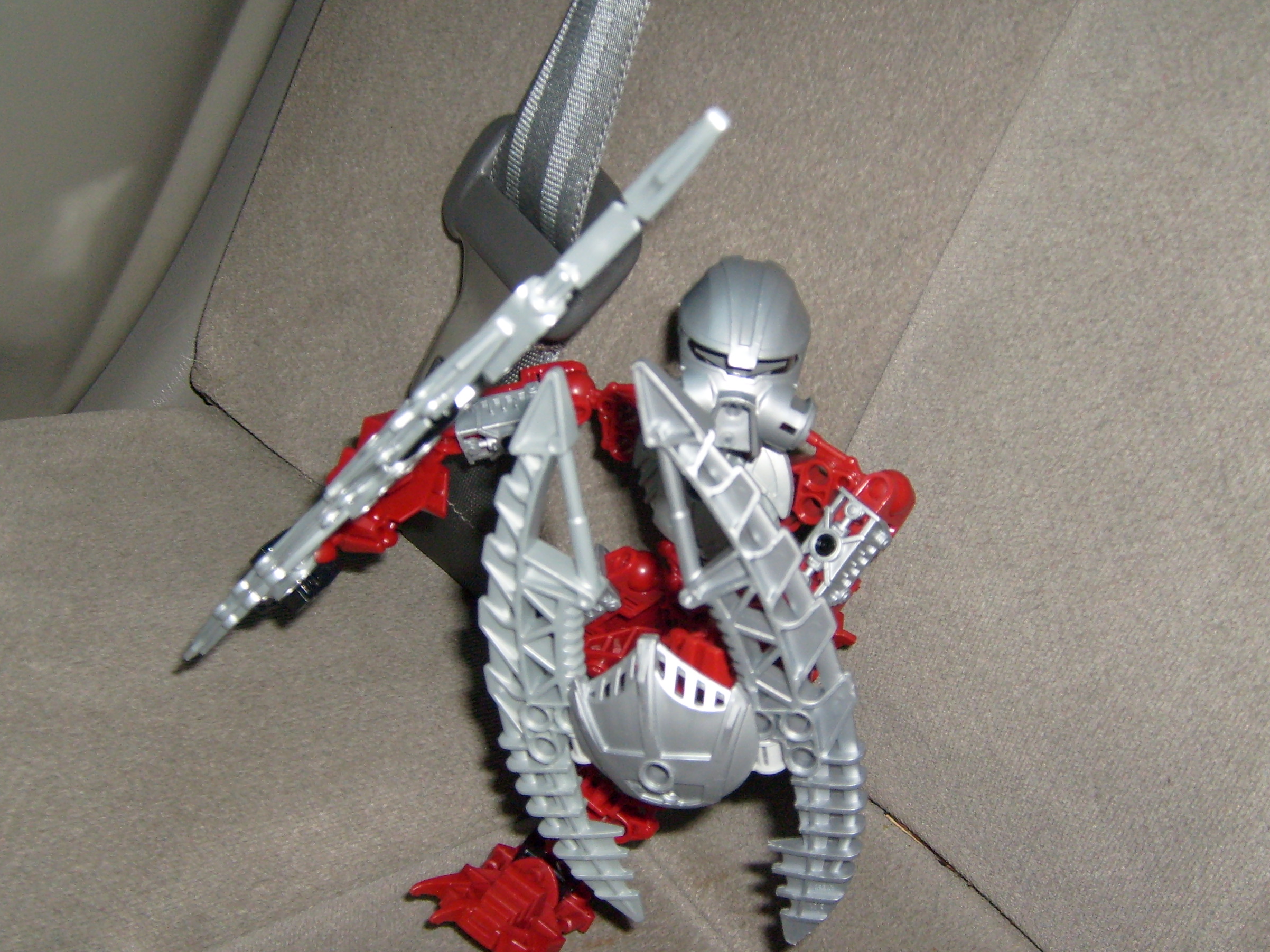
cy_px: 546
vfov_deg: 35.1
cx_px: 651
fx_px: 1504
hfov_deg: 45.8
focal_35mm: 41
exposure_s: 1/45
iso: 100
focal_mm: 5.8
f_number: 2.8
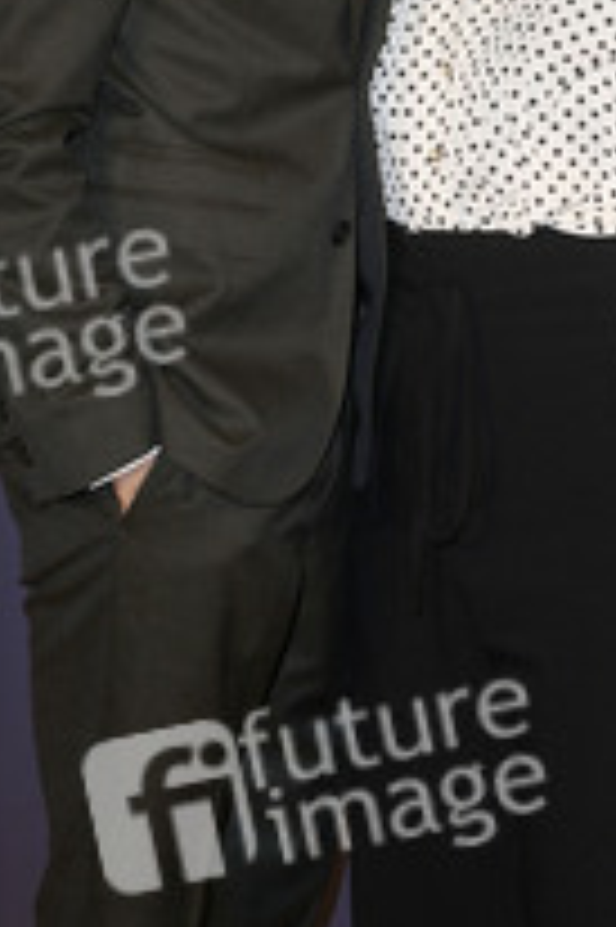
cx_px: 445
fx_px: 3496
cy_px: 112
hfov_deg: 10.1
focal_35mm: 136
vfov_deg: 14.9
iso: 320
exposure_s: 1/200
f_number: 5.6
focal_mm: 70
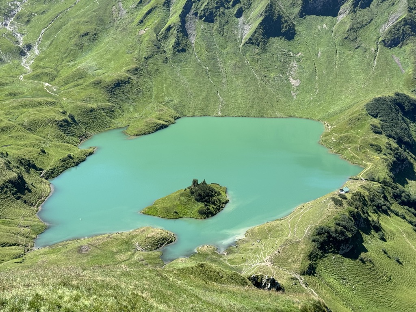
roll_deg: -2.2
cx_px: 208
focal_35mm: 48
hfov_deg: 39.7
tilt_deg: -19.0
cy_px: 156
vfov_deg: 30.3
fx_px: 577
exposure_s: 1/2045
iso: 64
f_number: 1.78
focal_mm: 6.76
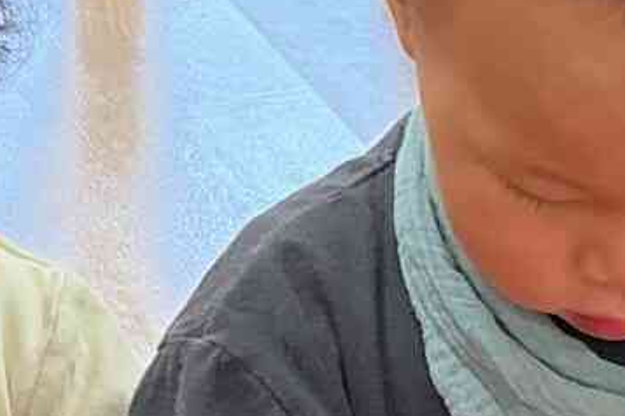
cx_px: 187
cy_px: 535
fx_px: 2934
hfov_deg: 12.1
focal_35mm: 169
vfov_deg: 8.0
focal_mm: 3
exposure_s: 1/120
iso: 64
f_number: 1.8
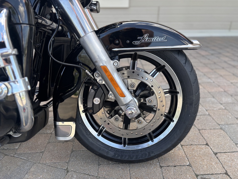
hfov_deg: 67.3
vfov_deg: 53.1
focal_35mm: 26
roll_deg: +0.6
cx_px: 119
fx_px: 179
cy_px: 90
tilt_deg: -24.7
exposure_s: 1/294
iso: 50
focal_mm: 5.96
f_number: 1.6
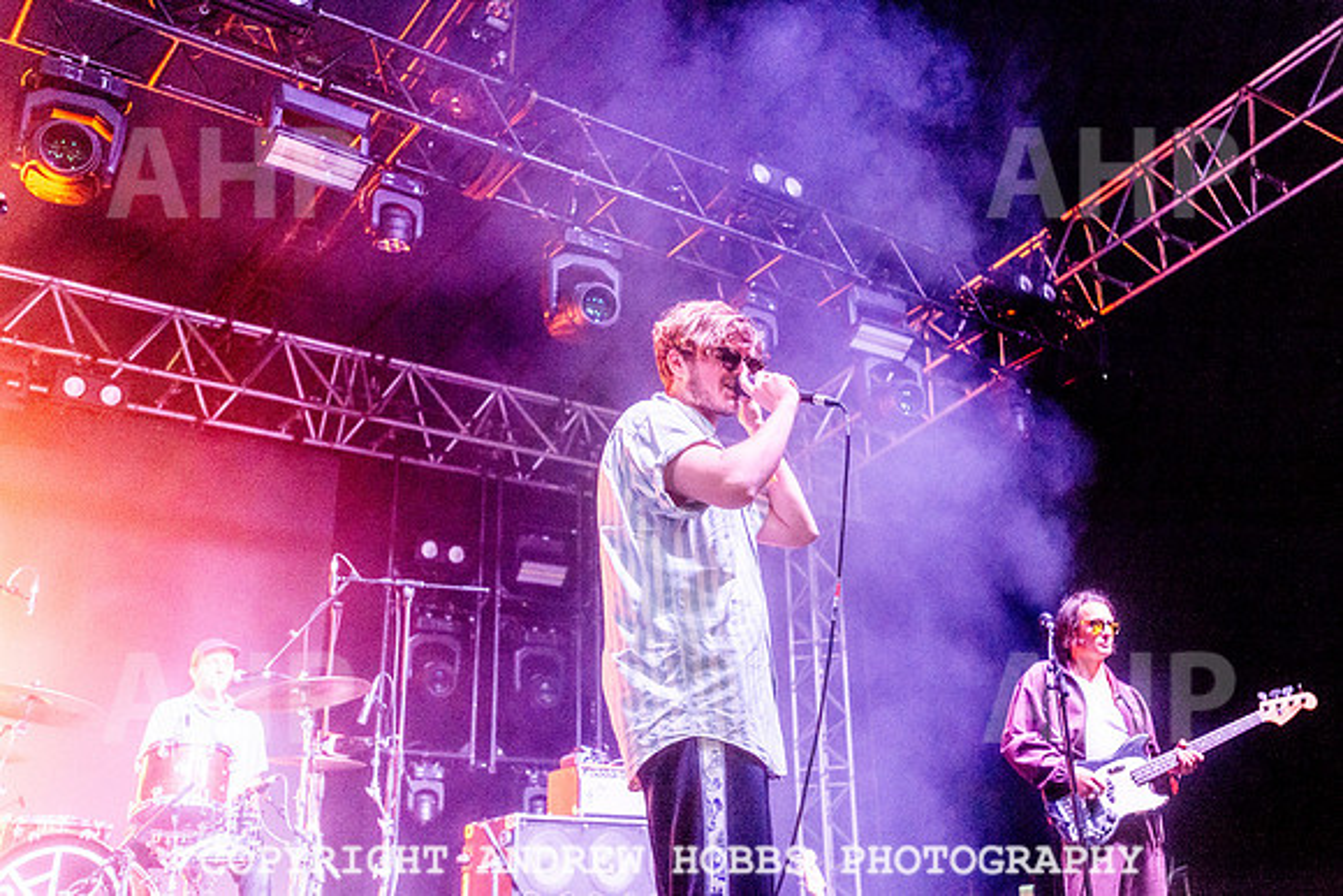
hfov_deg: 52.2
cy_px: 398
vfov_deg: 36.2
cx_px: 746
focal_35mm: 37
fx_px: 1368
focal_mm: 32
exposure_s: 1/200
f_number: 2.8
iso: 4000
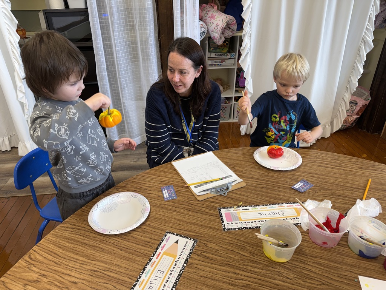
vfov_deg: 56.8
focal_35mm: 24
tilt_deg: -30.1
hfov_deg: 71.6
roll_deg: -0.3
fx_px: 268
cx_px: 193
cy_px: 145
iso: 125
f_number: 1.78
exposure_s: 1/120
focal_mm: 6.76
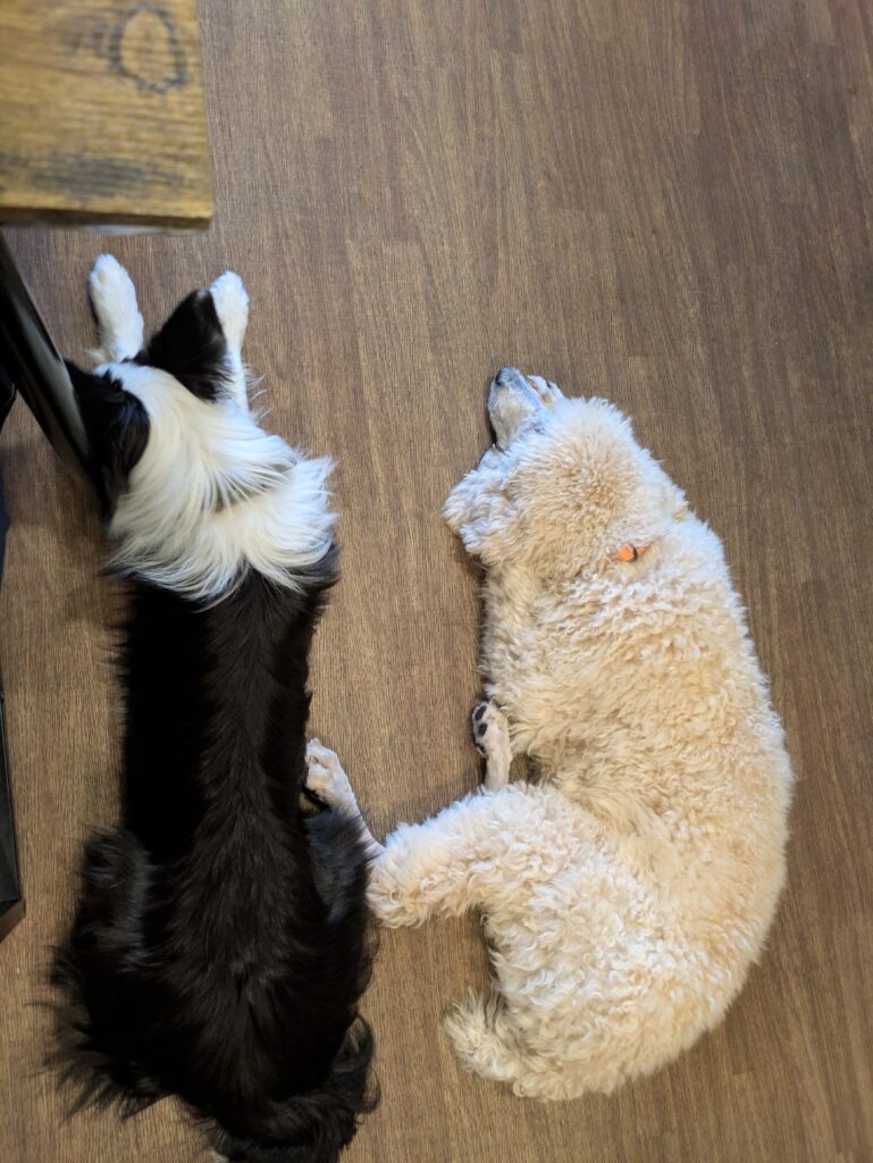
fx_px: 840
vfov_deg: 69.4
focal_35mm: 25
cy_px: 582
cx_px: 436
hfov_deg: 54.9
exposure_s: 1/25
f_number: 1.89
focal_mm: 5.43
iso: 381
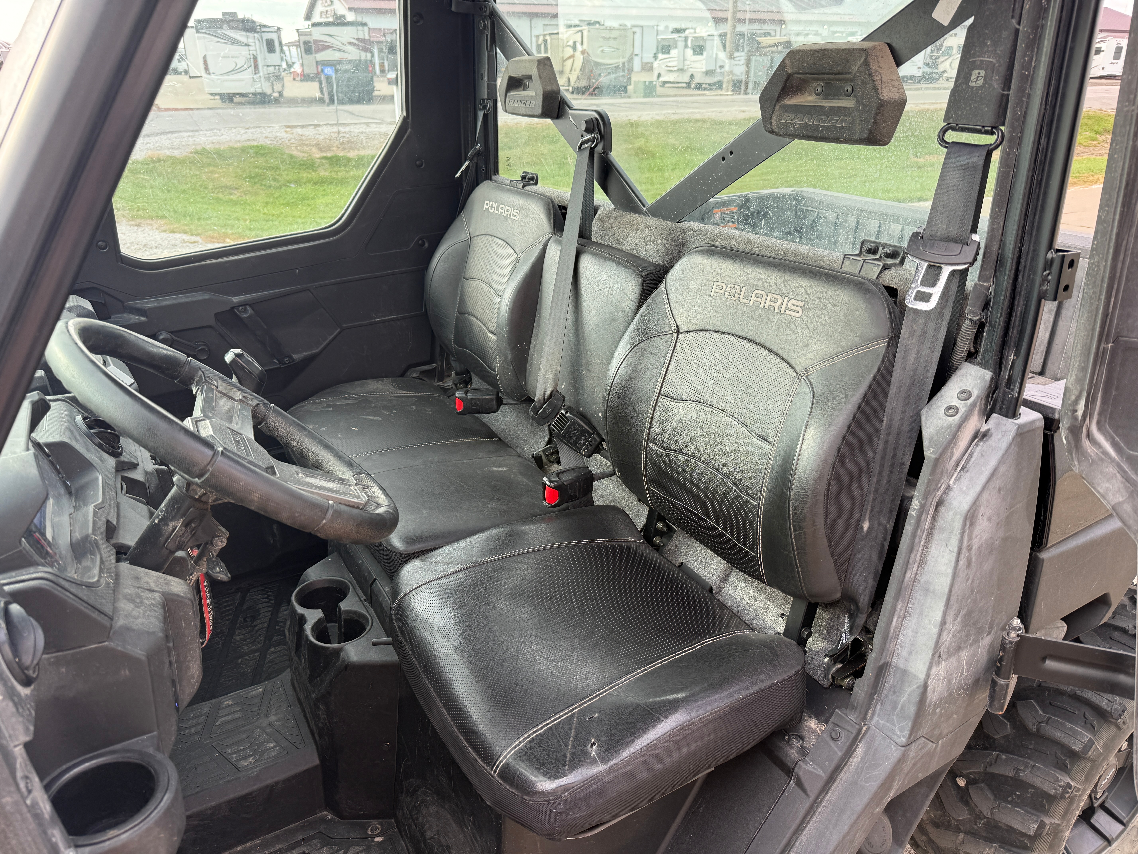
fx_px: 789
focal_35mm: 24
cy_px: 427
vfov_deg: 56.8
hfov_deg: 71.6
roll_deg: -0.4
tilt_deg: -24.1
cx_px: 569
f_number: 1.78
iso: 80
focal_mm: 6.76
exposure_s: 1/218
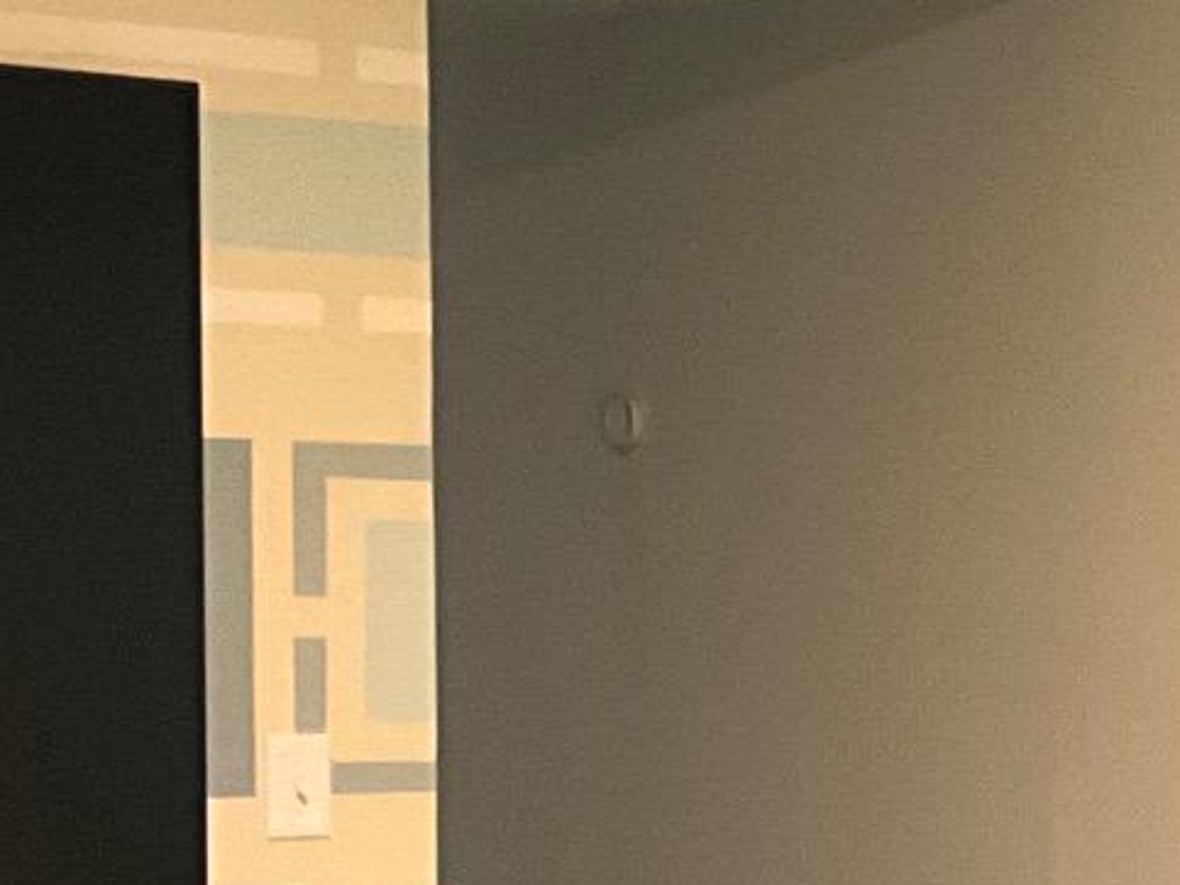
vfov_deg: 11.9
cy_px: 880
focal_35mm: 123
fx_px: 4192
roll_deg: -2.1
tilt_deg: -6.4
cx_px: 1874
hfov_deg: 14.7
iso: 125
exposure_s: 1/60
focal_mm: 3
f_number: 1.8
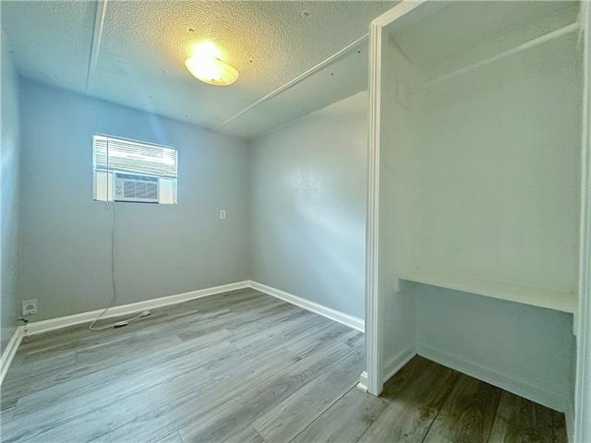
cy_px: 222
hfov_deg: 102.1
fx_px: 239
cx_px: 296
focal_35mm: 14
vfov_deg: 85.7
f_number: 2.2
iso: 500
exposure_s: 1/60
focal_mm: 2.22
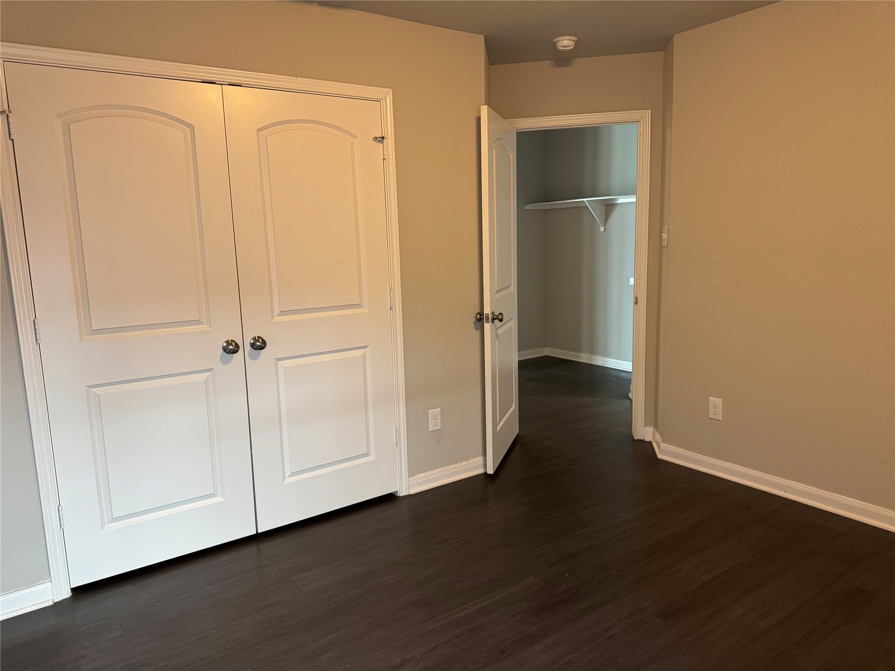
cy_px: 336
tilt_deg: -9.1
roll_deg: +1.4
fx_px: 621
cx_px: 448
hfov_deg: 71.6
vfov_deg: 56.8
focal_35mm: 24
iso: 500
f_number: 1.78
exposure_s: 1/60
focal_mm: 6.76
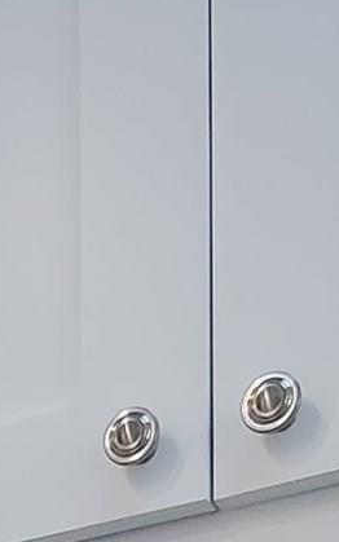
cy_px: 1153
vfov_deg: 15.4
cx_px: -320
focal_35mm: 101
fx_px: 1492
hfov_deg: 11.7
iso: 200
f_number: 2.2
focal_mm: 1.8
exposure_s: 1/60
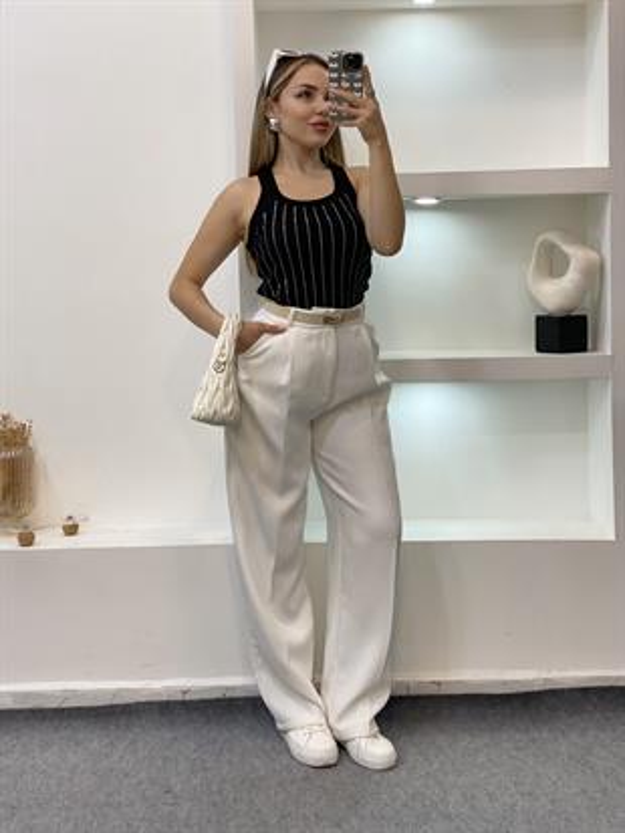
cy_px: 416
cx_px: 312
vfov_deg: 36.8
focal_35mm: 52
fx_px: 1251
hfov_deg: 28.0
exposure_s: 1/100
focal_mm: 6
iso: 64
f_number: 2
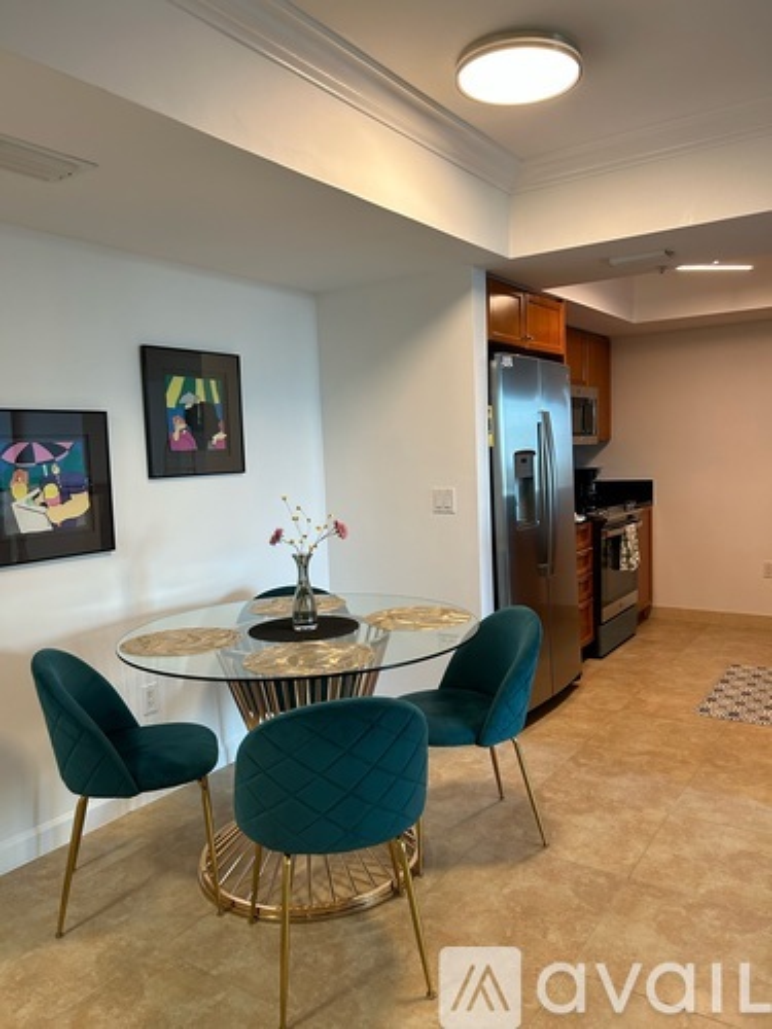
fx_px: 773
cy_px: 514
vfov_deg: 67.3
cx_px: 386
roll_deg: +1.7
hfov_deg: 53.1
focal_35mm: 26
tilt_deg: -5.0
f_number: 1.5
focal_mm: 5.7
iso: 125
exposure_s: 1/120
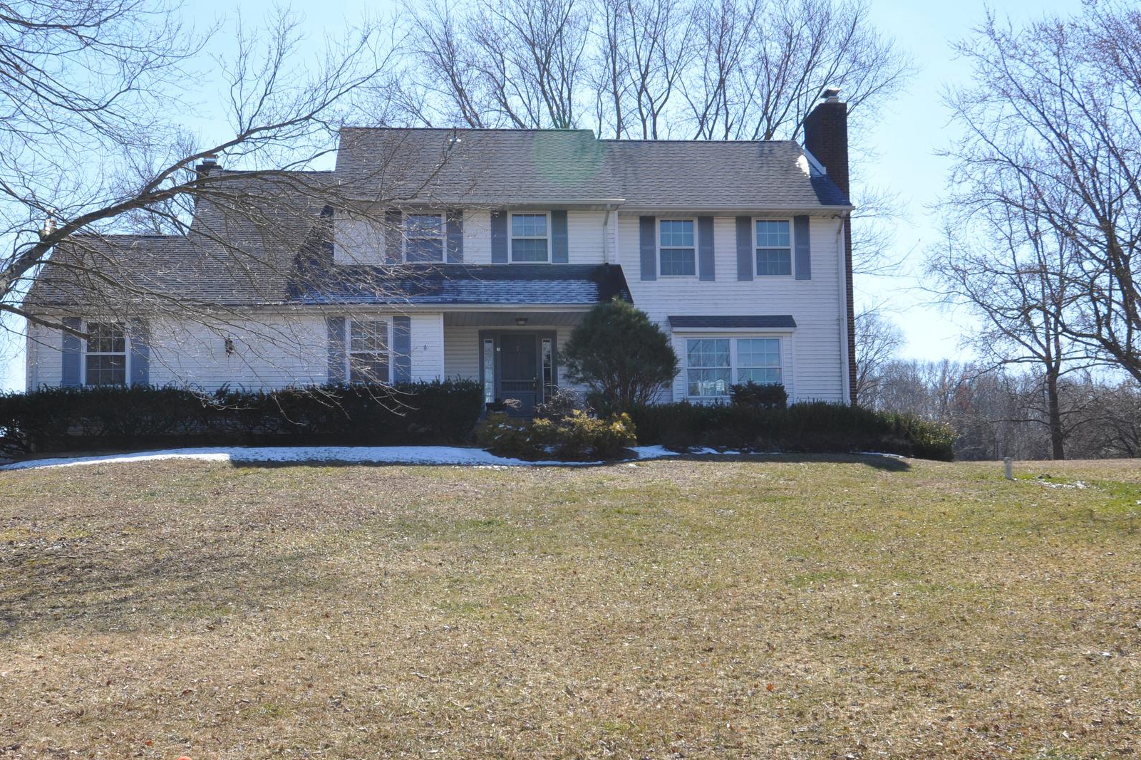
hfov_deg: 42.7
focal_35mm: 46
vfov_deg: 29.2
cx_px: 538
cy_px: 382
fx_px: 1458
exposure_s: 1/350
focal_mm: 24
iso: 250
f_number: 9.5
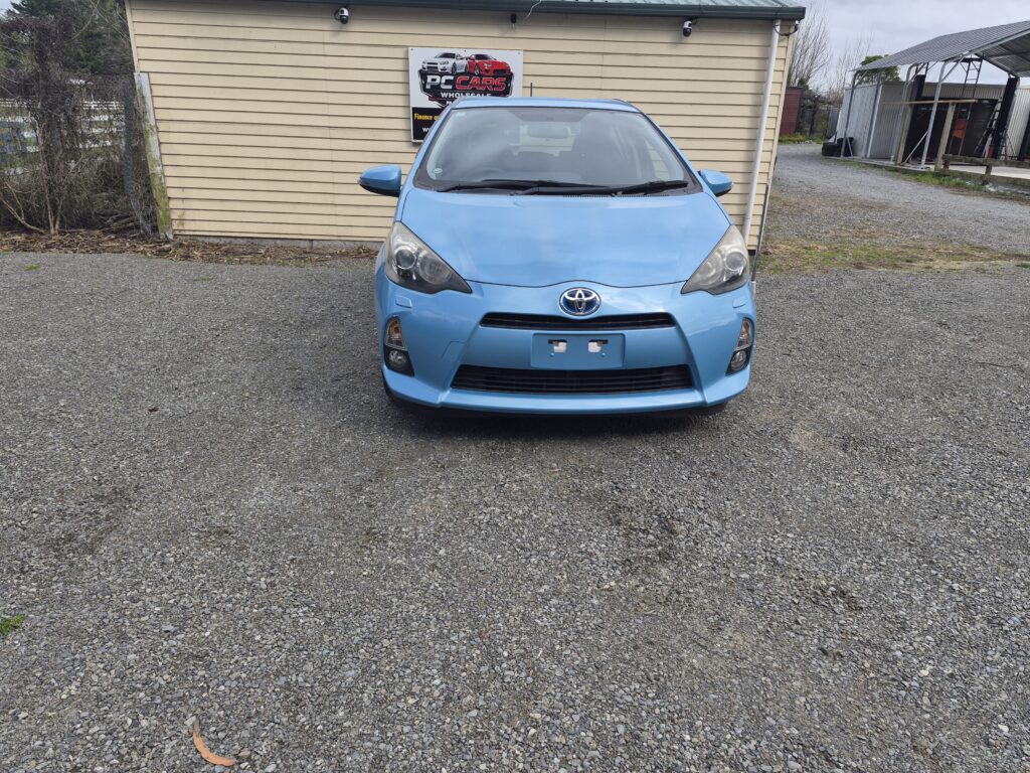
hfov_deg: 73.9
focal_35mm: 23
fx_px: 684
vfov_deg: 58.9
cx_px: 515
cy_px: 386
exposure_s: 1/2584
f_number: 1.8
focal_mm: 5.4
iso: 80
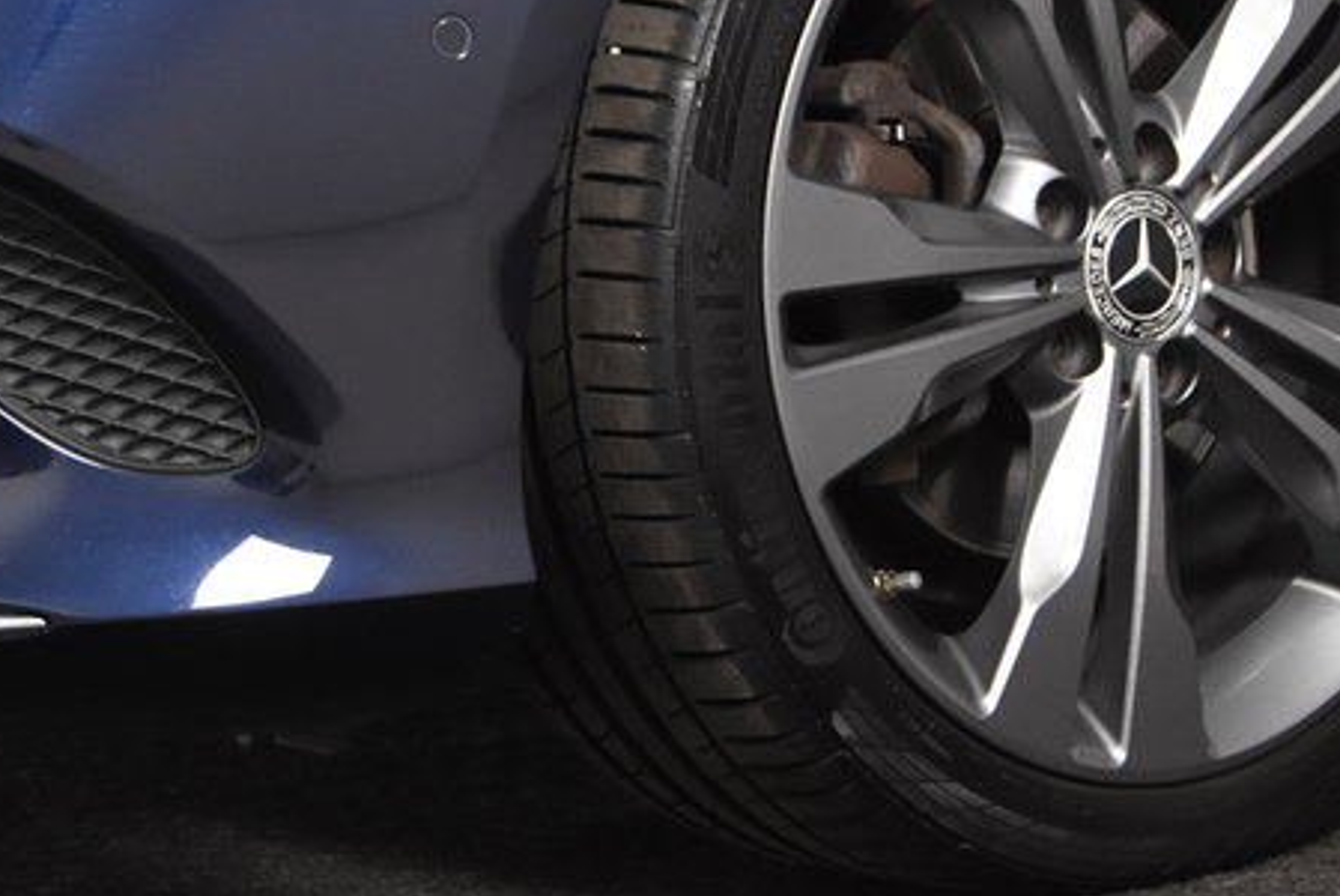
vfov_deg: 10.3
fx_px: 4932
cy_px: 118
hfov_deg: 15.4
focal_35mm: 132
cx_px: 242
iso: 1600
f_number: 4.5
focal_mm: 31
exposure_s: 1/80
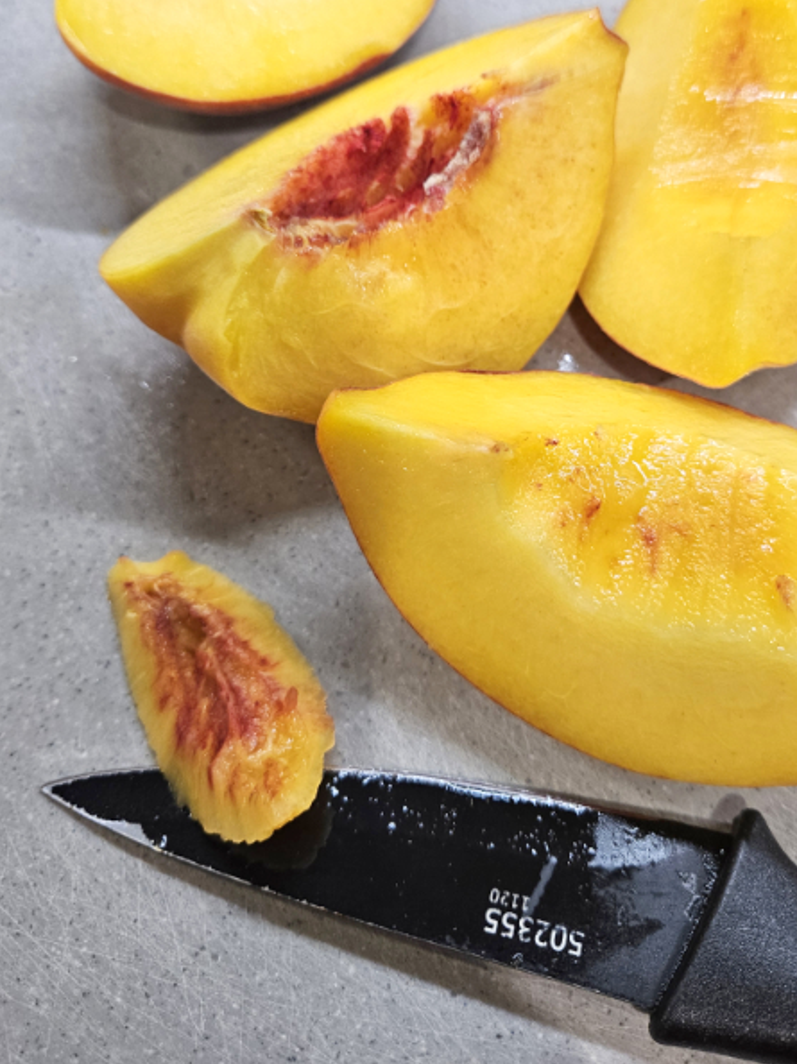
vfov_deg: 57.4
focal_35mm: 31
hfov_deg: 45.3
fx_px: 952
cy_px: 376
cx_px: 448
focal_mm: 5.4
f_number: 1.8
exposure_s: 1/120
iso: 160
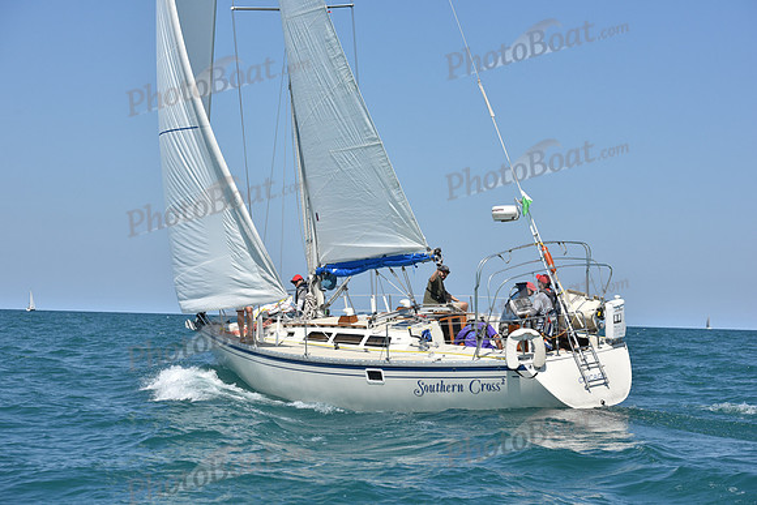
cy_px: 252
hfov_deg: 25.4
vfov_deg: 17.1
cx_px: 378
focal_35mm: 80
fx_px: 1683
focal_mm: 80
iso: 250
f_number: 8
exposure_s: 1/1250
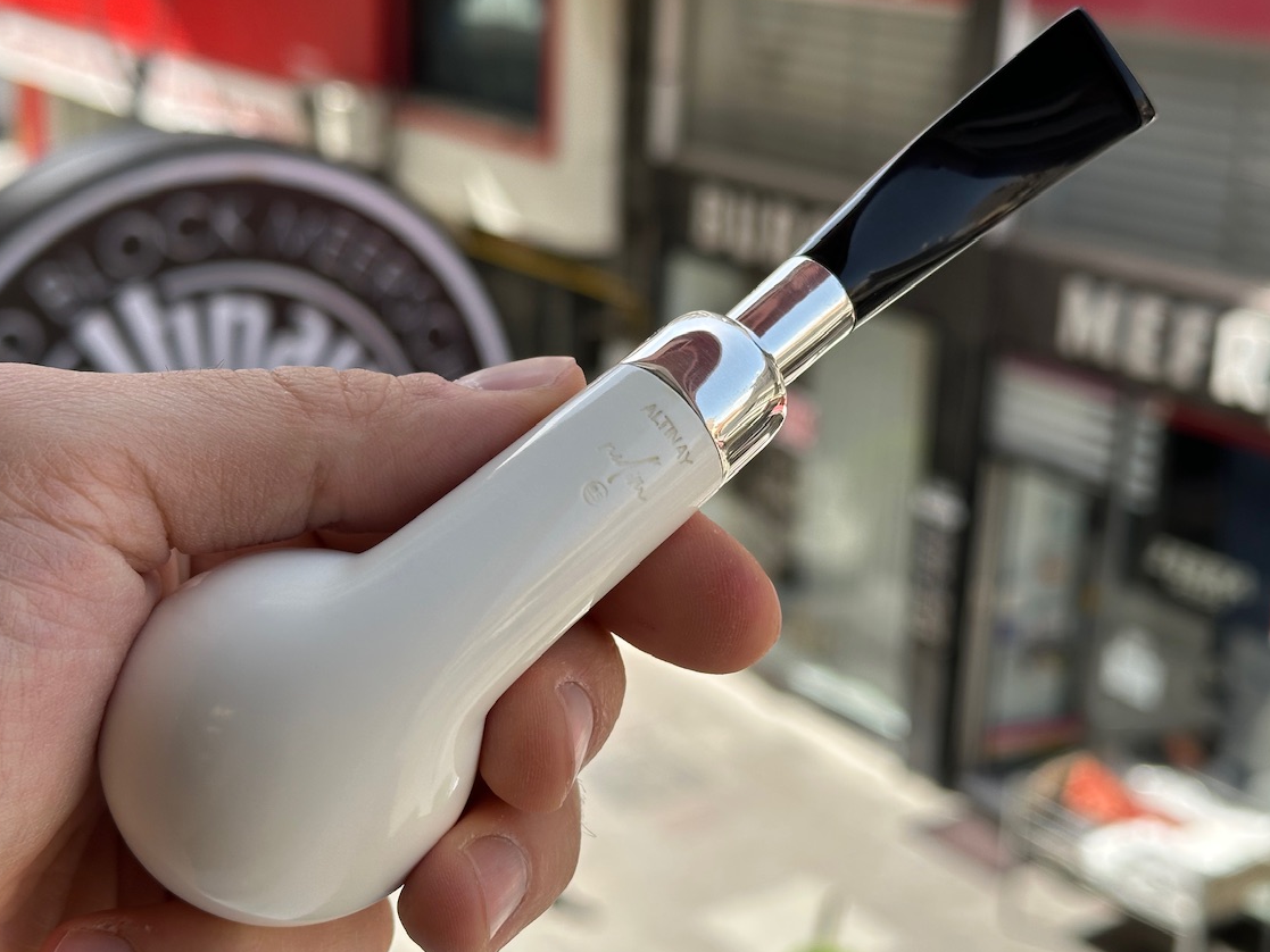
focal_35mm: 55
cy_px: 467
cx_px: 656
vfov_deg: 26.6
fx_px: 2018
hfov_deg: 34.9
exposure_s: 1/1085
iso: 64
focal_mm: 6.86
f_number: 1.78
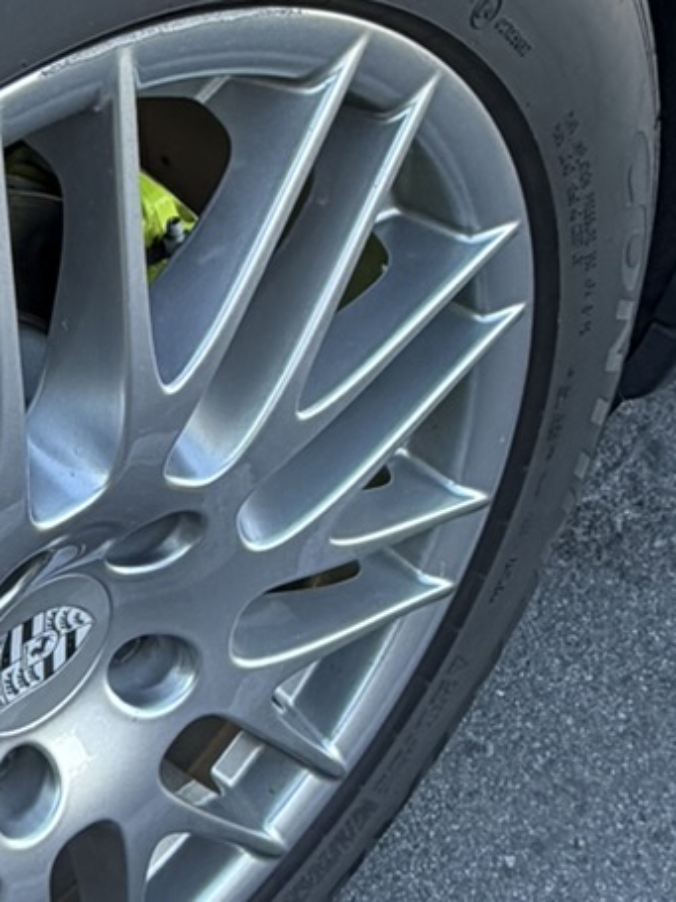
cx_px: -129
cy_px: 458
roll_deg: -0.3
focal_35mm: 63
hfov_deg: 21.6
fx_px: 1641
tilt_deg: -38.5
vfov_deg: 30.7
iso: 80
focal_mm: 2.22
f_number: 2.2
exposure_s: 1/121
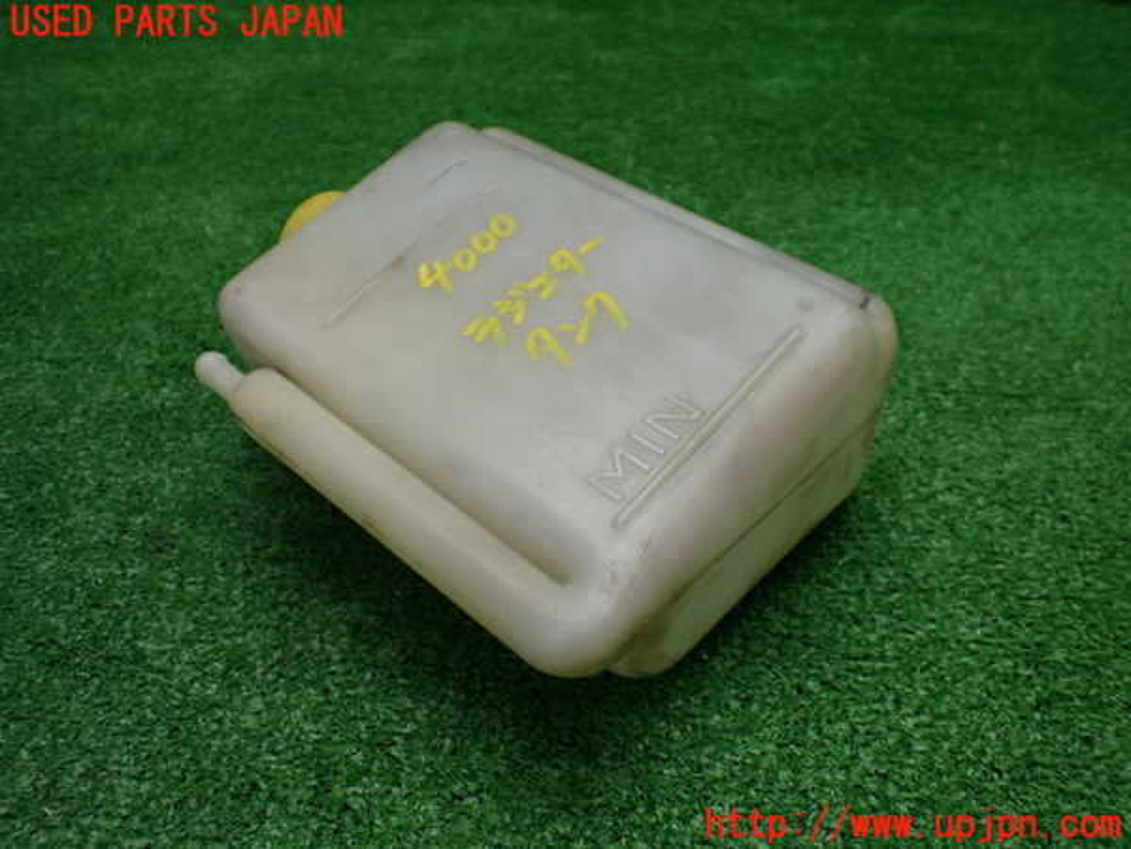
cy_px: 424
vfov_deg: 46.8
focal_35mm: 30
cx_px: 566
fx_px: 980
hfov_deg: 60.0
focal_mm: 5.4
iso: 200
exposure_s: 1/125
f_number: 2.3
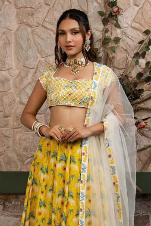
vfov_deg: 23.9
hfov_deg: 16.1
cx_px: 76
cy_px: 113
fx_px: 535
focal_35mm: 85
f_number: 8
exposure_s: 1/160
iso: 160
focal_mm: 85
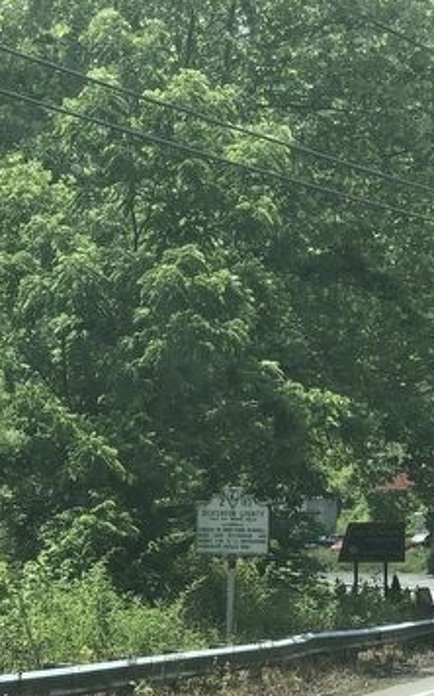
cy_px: 512
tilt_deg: -4.9
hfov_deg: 10.5
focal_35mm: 124
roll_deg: +2.1
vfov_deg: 16.8
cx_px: 274
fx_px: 2350
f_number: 2.4
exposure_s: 1/517
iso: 16
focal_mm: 6
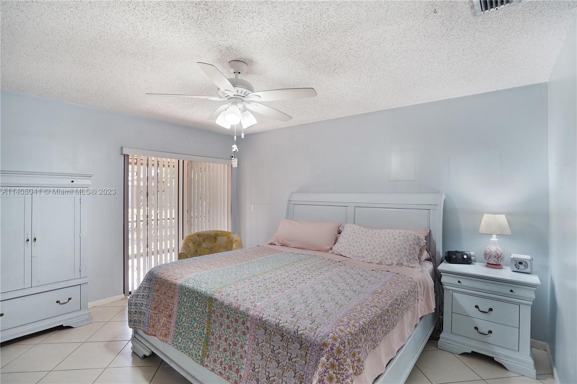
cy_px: 192
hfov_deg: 96.7
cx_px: 288
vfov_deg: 73.7
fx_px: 256
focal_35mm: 16
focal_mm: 16
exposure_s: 1/125
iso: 500
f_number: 4
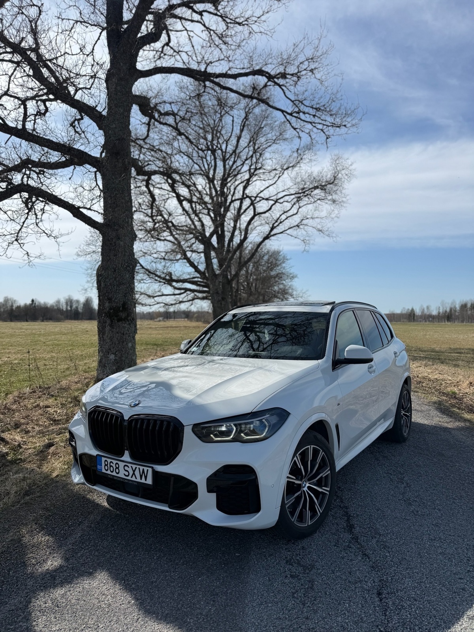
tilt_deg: +1.1
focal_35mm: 24
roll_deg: -0.2
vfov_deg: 71.6
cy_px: 316
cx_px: 237
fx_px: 438
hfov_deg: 56.8
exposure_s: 1/6173
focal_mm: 6.76
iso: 80
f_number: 1.78
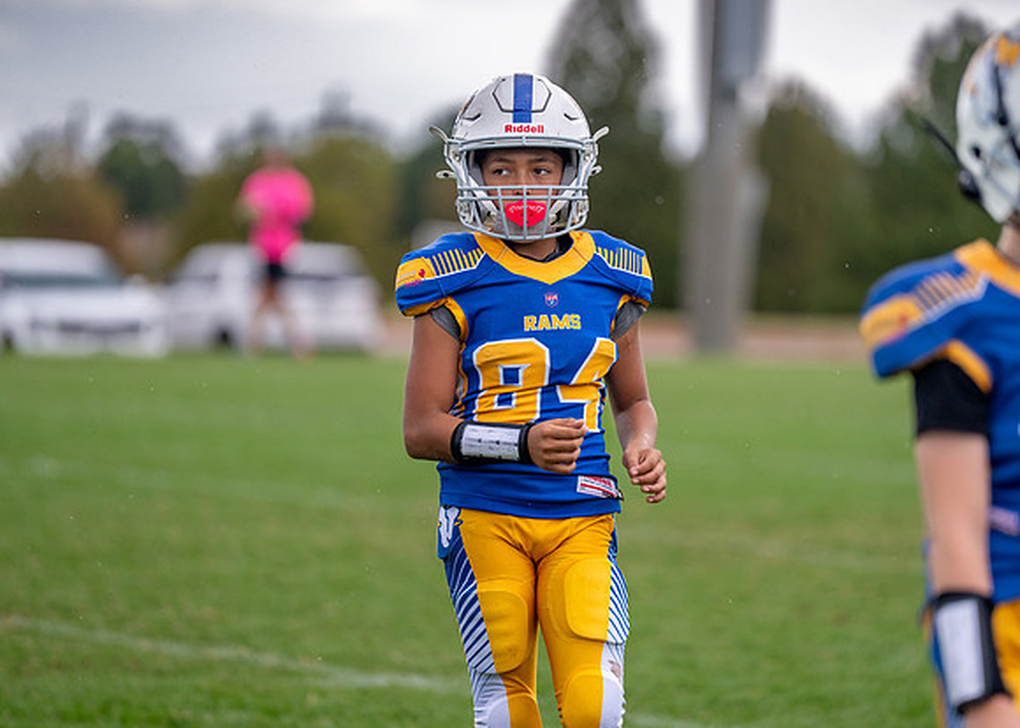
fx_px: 7064
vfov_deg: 5.9
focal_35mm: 244
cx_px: 573
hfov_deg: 8.3
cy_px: 326
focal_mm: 200
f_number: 2.8
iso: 400
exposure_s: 1/1600
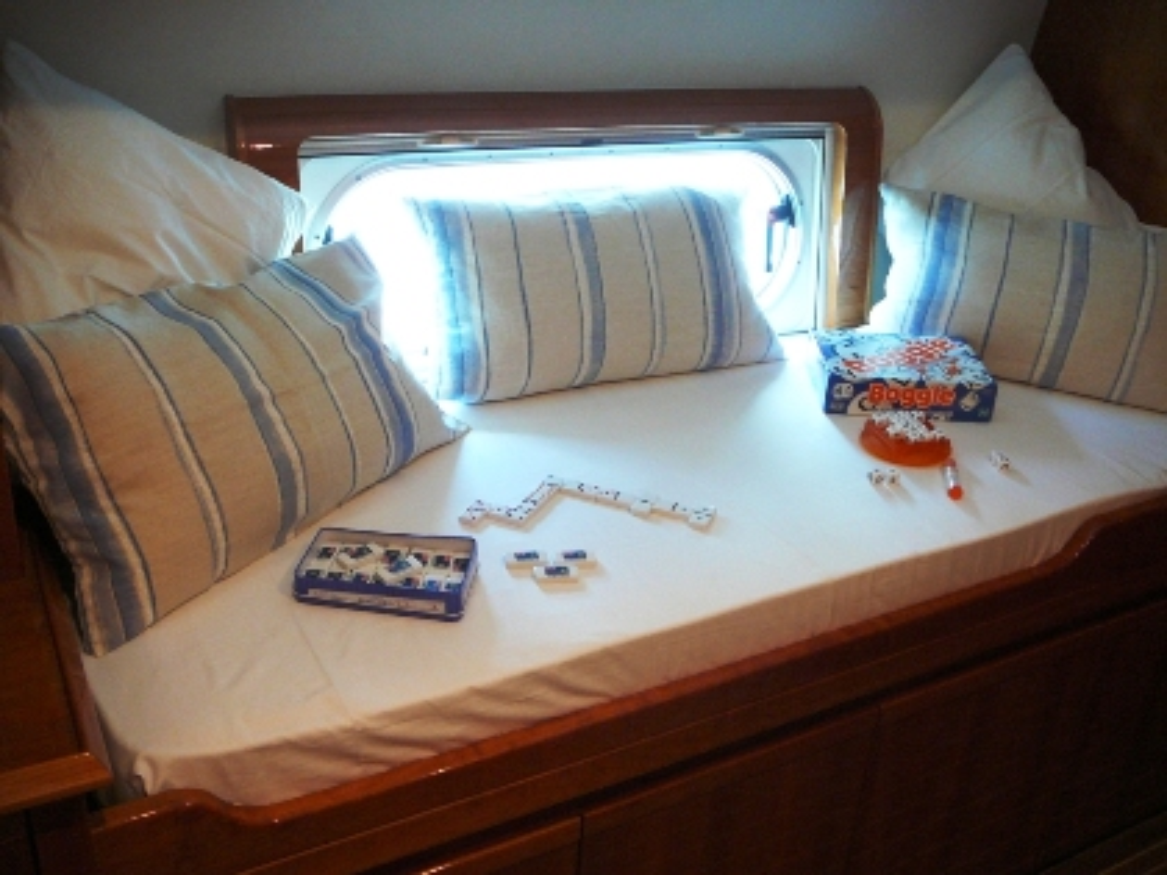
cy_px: 438
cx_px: 584
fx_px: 1180
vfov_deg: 40.7
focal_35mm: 35
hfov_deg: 52.6
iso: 200
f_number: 2.8
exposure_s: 1/15
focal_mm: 5.2
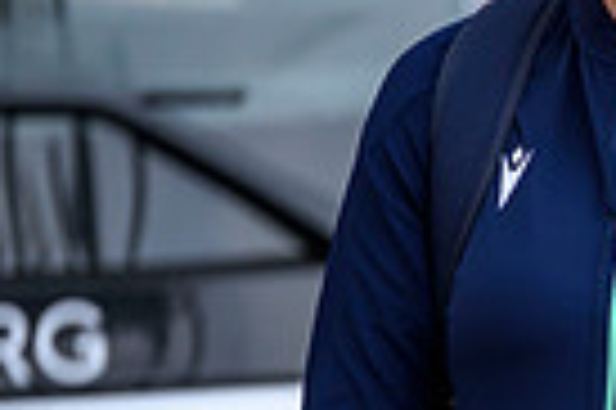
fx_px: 18458
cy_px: 505
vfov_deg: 1.3
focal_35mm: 1080
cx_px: 1636
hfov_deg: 1.9
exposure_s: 1/1600
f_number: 2.8
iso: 500
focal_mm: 200
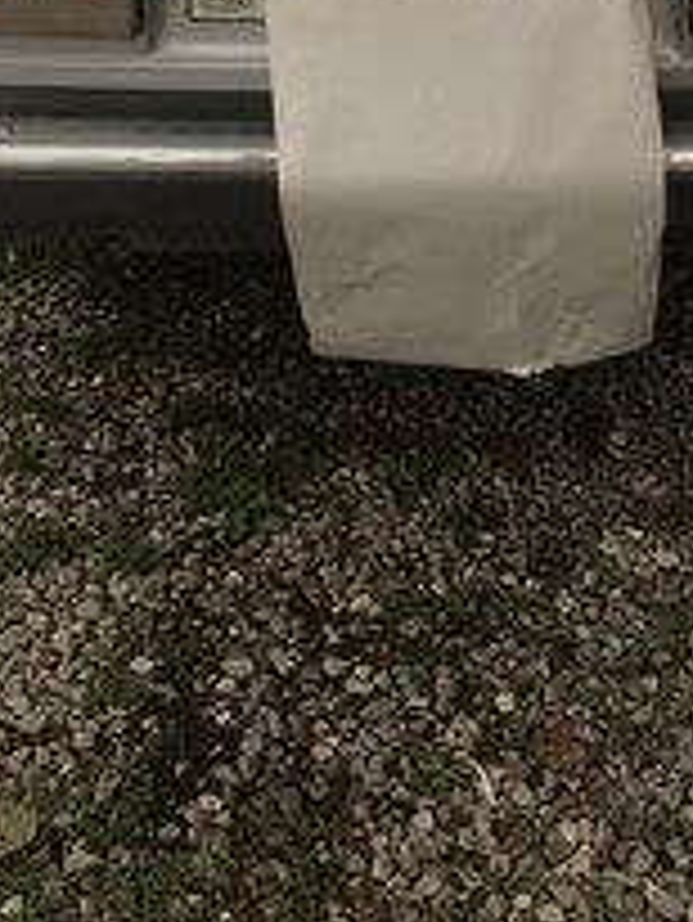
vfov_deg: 25.9
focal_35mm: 70
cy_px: -67
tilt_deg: -20.9
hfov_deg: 21.0
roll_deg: -3.1
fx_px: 1867
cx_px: 351
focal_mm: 4.15
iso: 50
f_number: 2.2
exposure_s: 1/100
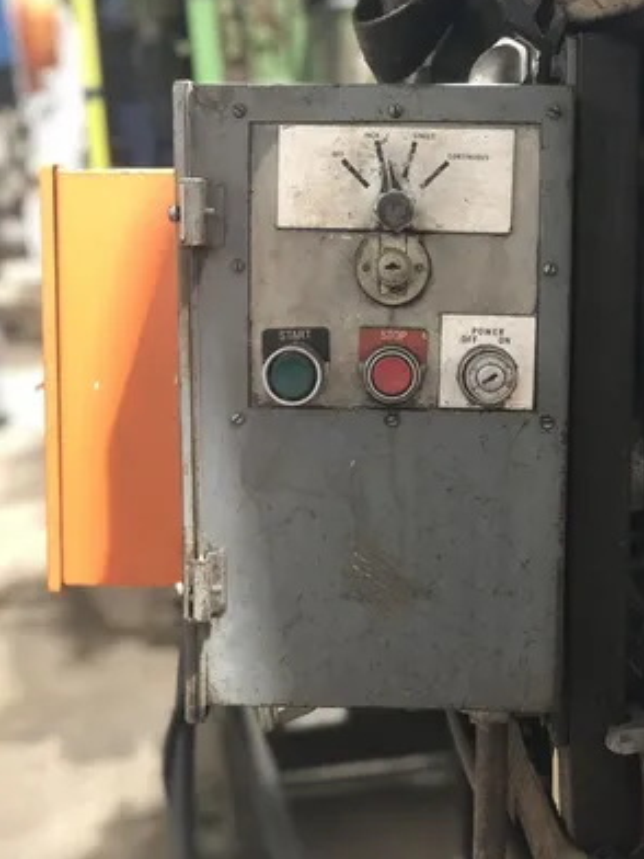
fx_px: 1315
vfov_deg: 36.2
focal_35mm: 53
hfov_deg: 27.5
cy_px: 425
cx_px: 326
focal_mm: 6
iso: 160
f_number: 2.4
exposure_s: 1/12
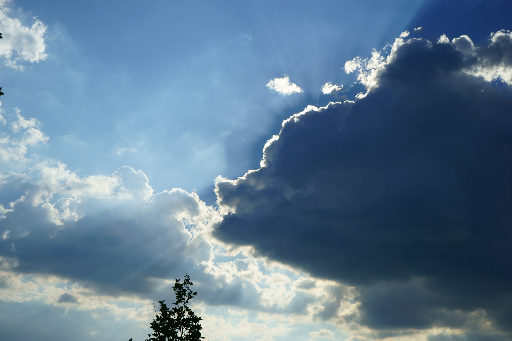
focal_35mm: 49
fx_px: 697
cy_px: 170
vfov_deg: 27.5
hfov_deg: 40.3
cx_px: 256
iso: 100
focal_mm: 49
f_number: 11
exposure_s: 1/500
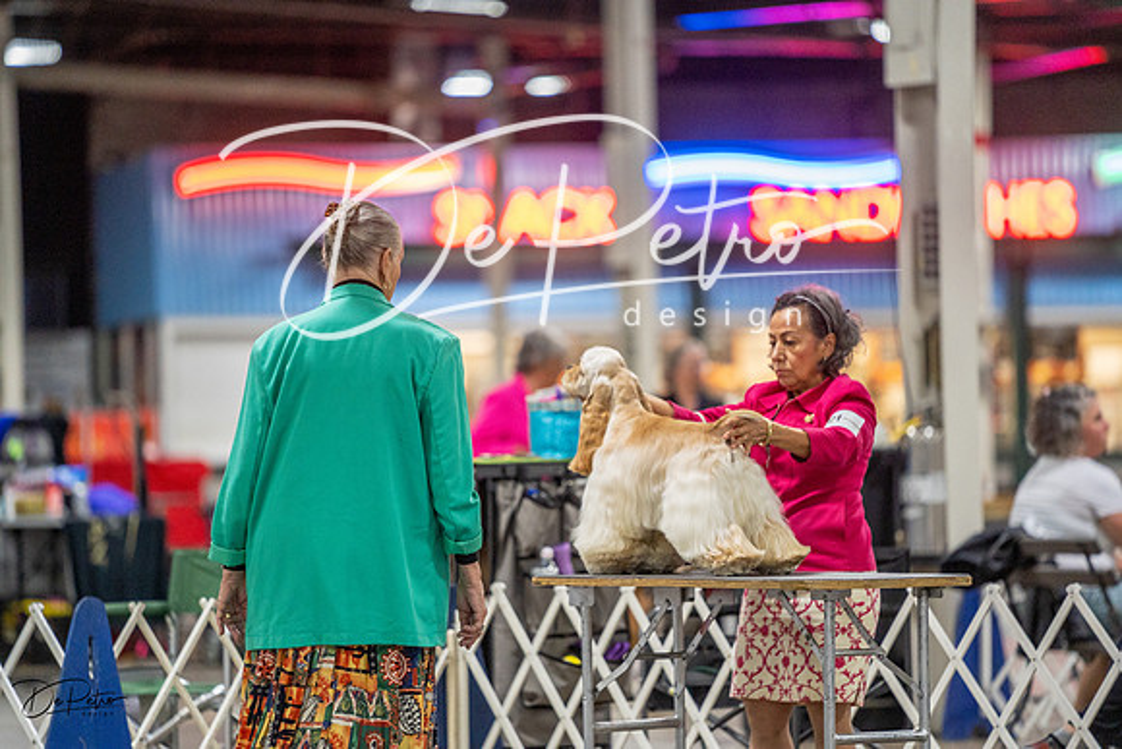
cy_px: 374
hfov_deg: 10.3
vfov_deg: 6.9
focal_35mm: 200
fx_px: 6234
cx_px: 561
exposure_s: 1/250
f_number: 2.8
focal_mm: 200
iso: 2500
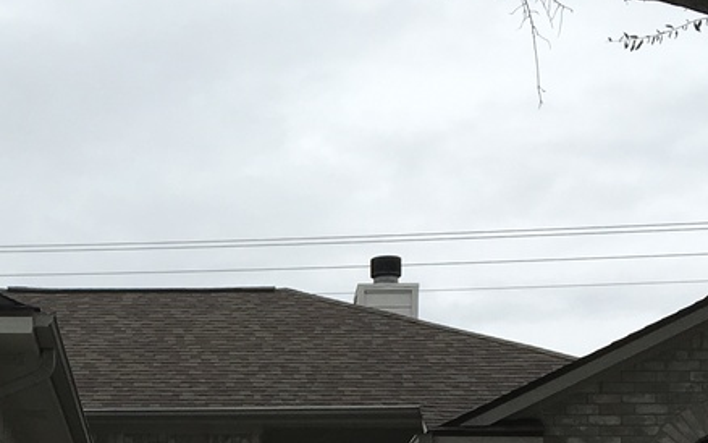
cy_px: 592
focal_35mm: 101
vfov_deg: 12.5
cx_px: 13
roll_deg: -1.3
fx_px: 1949
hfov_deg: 20.0
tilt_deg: +5.8
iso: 25
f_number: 2.2
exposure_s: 1/1425
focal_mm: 4.15
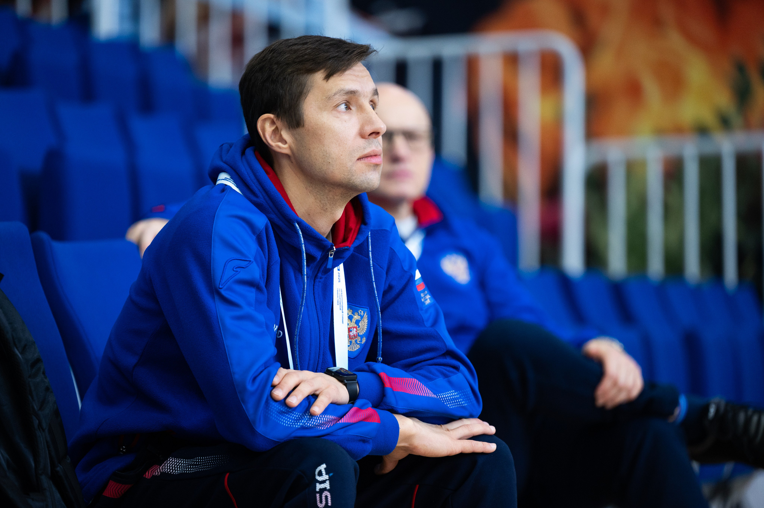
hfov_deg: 11.1
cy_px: 254
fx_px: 3923
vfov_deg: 7.4
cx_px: 382
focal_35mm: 185
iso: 2000
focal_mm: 185
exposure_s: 1/800
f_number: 2.8
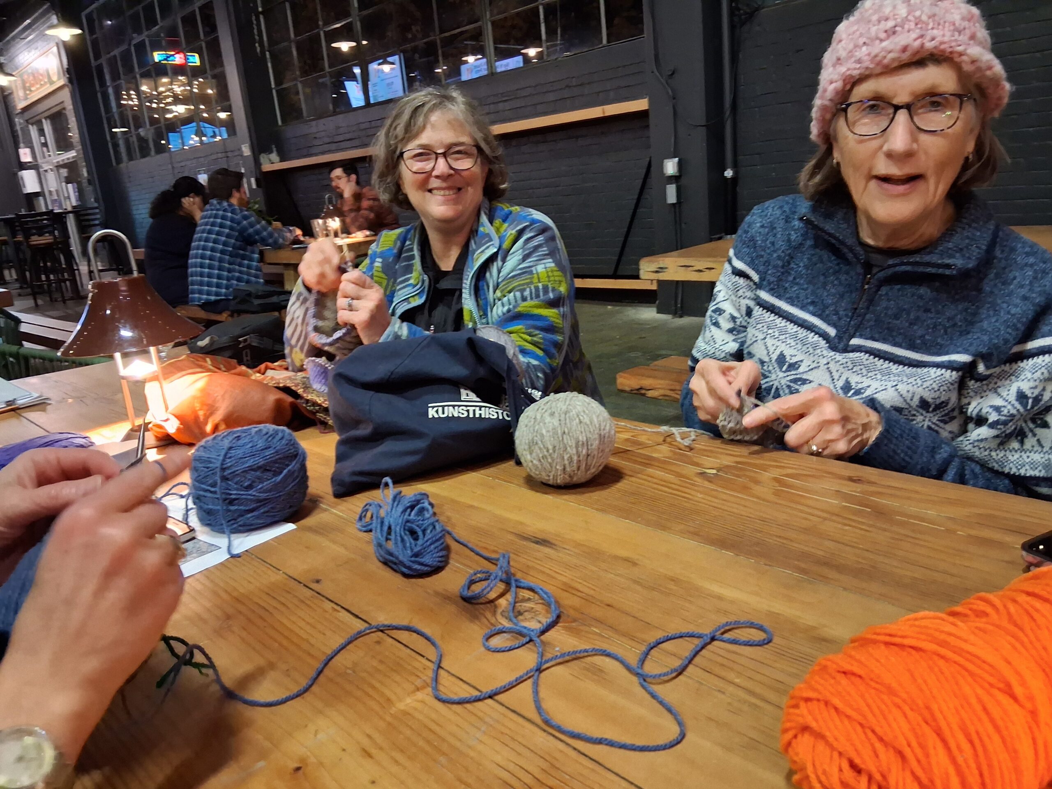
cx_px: 526
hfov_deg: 67.3
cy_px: 394
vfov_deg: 53.1
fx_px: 790
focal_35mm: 26
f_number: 1.8
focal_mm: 3.98
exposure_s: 1/24
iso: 800
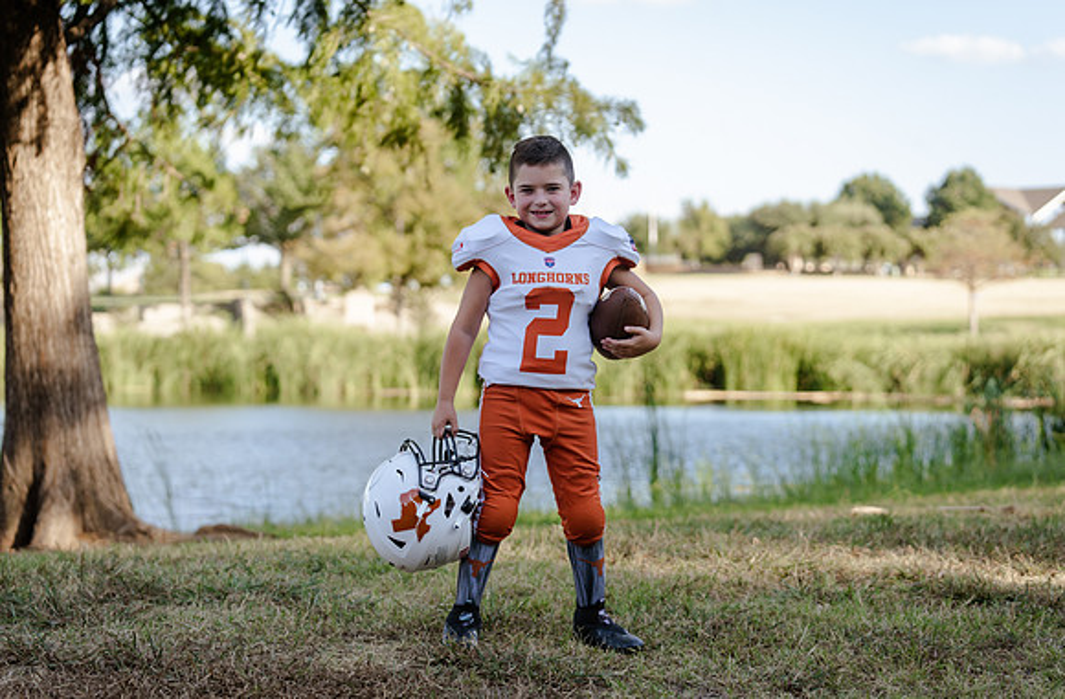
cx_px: 530
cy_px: 377
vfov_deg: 18.1
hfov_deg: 27.2
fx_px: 2200
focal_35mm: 75
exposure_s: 1/320
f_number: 3.2
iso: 125
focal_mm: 70
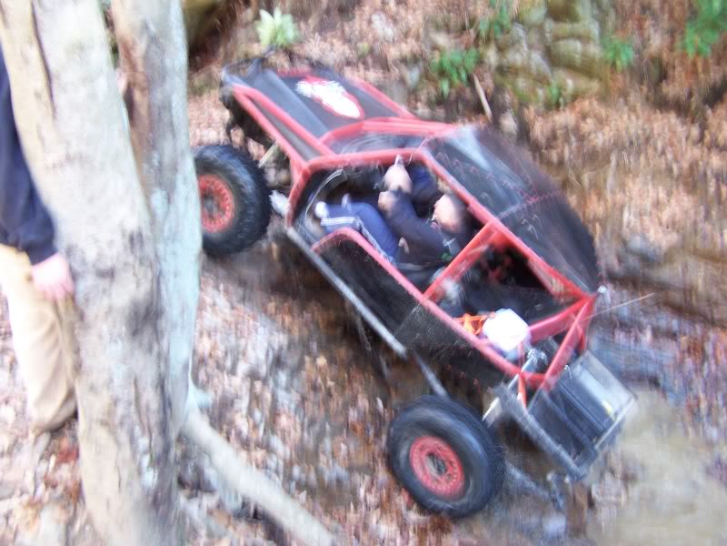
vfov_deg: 37.7
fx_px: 798
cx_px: 364
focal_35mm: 38
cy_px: 273
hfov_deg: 49.0
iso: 140
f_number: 2.8
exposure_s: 1/10
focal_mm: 6.3
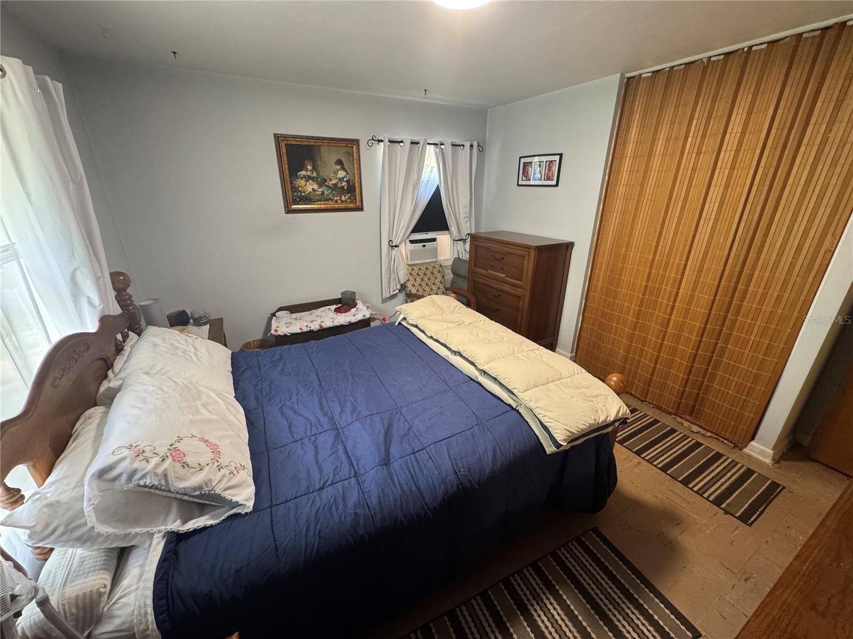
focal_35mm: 14
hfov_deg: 102.1
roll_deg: +0.3
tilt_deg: -22.3
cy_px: 320
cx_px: 426
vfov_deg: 85.7
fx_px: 345
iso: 320
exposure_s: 1/60
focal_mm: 2.22
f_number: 2.2
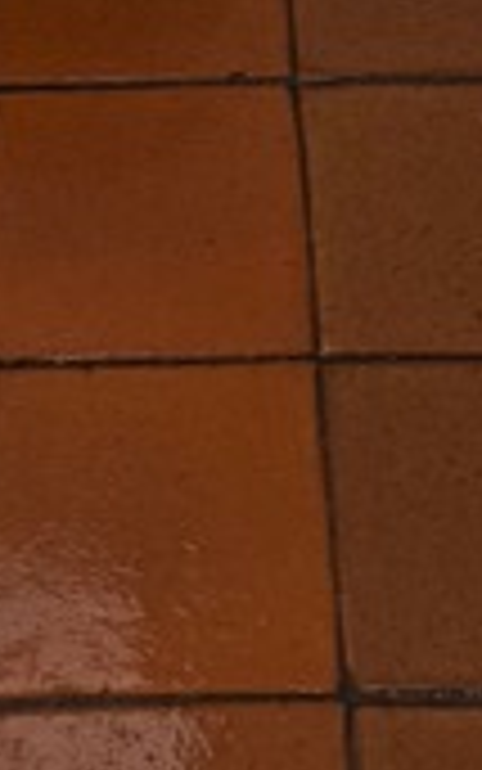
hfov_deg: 7.3
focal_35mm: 179
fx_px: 3759
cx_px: 189
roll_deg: -2.2
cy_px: -1896
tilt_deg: -15.1
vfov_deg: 8.6
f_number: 1.78
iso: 80
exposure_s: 1/100
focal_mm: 6.76
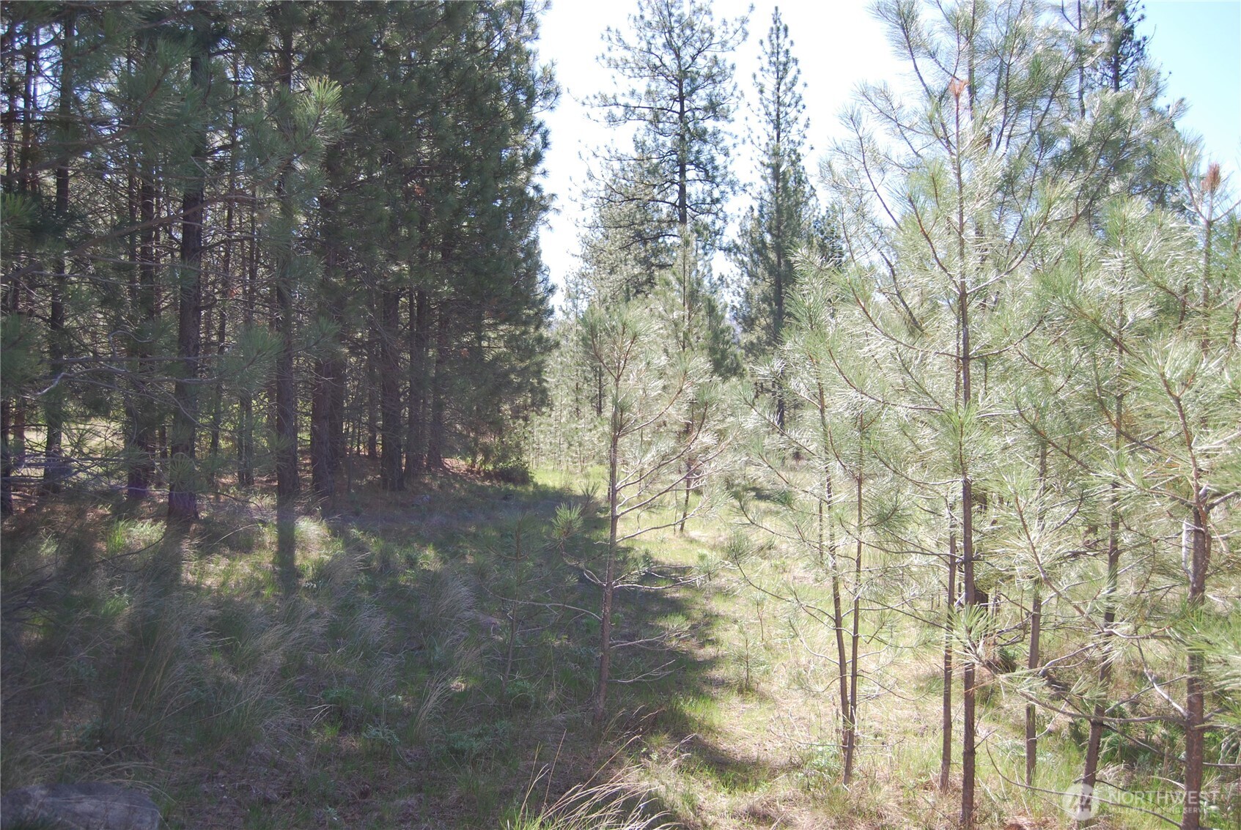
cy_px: 415
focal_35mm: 33
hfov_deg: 57.2
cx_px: 620
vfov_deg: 40.1
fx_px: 1139
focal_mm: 22
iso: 100
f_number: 4.5
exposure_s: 1/200
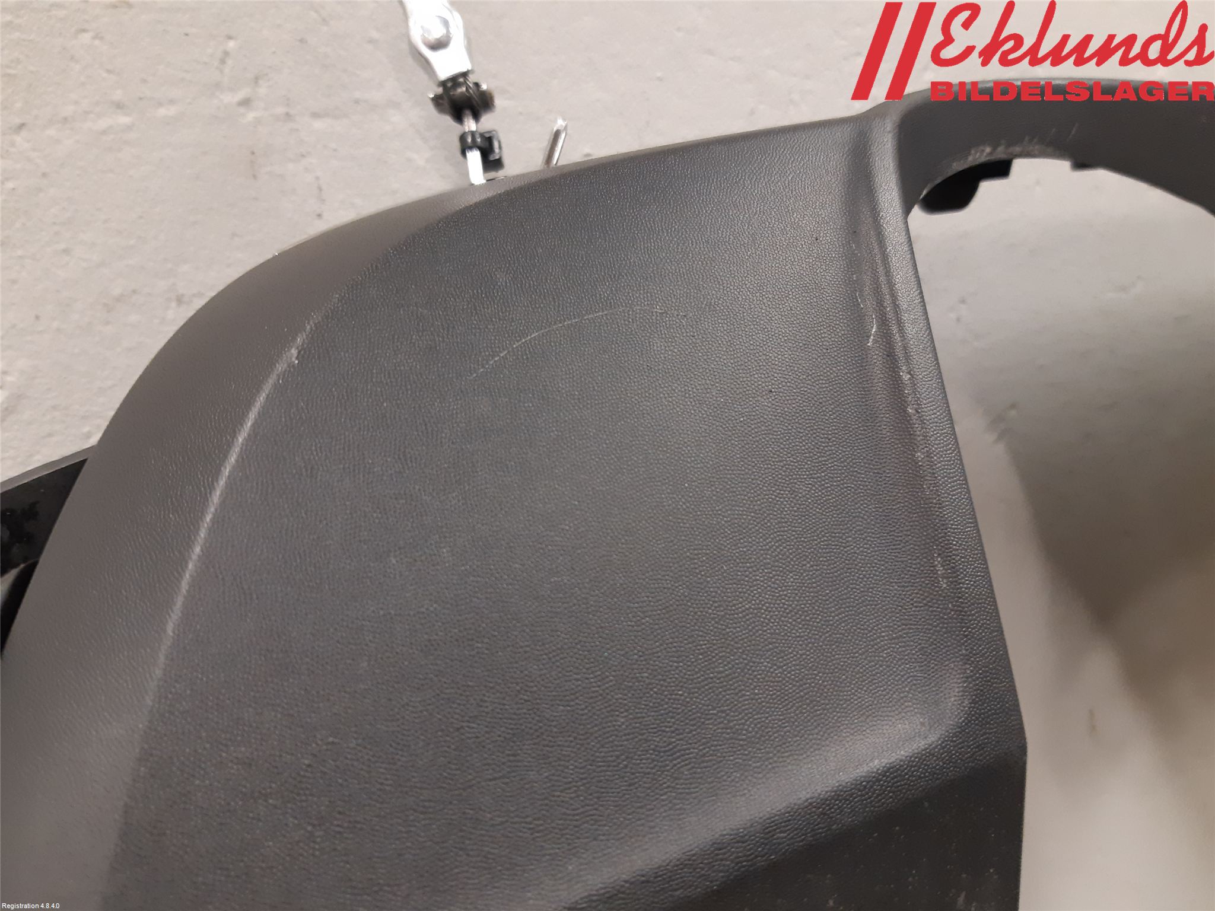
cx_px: 608
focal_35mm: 26
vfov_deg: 53.1
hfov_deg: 67.3
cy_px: 456
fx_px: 913
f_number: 1.7
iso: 200
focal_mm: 3.93
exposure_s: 1/40
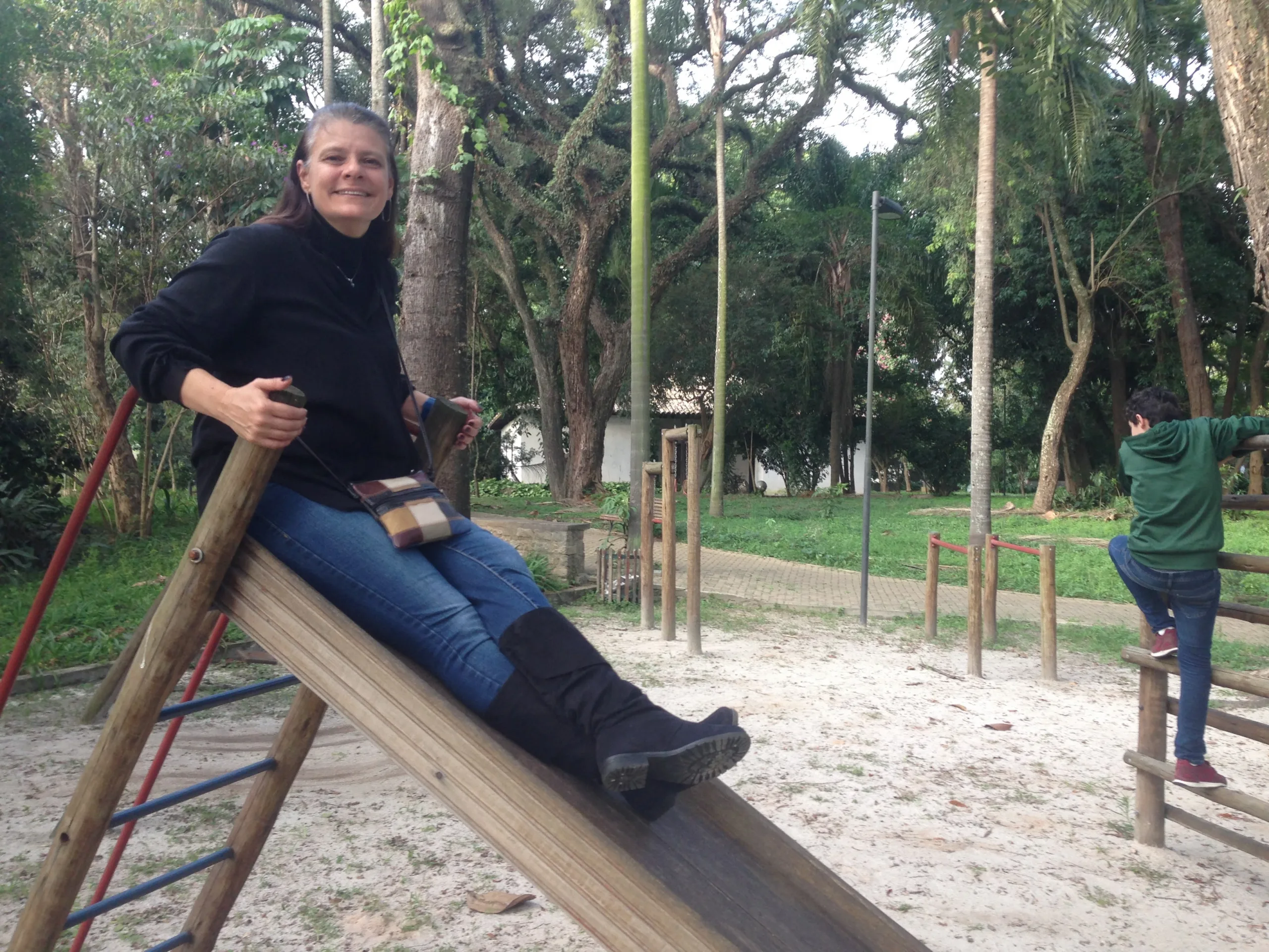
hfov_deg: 55.4
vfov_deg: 42.9
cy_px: 476
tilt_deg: -0.2
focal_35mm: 33
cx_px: 634
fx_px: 1210
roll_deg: -0.5
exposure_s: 1/60
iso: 50
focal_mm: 4.12
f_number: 2.4
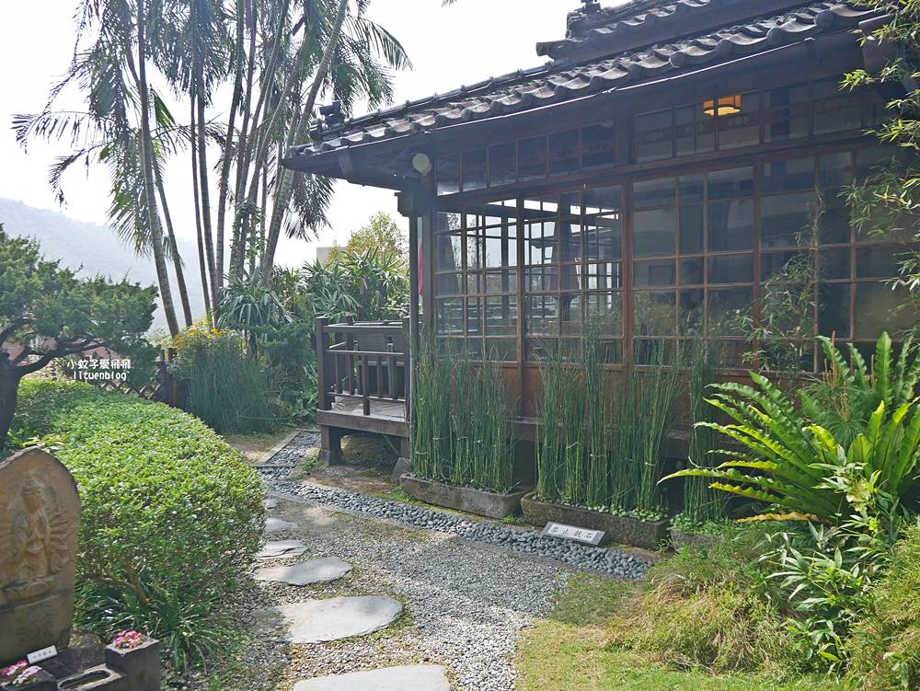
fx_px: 745
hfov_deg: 63.4
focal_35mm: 28
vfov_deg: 49.8
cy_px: 346
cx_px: 460
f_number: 4
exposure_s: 1/640
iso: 200
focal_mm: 14
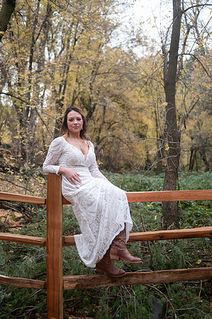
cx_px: 106
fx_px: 336
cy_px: 160
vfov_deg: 50.7
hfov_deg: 35.0
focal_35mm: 38
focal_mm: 38
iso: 640
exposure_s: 1/250
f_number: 2.8
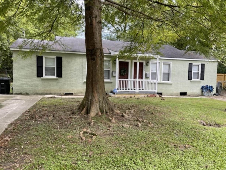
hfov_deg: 65.3
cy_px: 87
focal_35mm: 27
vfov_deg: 51.3
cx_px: 115
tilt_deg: -5.6
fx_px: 176
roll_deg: -1.8
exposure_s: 1/472
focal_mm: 5.1
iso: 32
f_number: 1.6
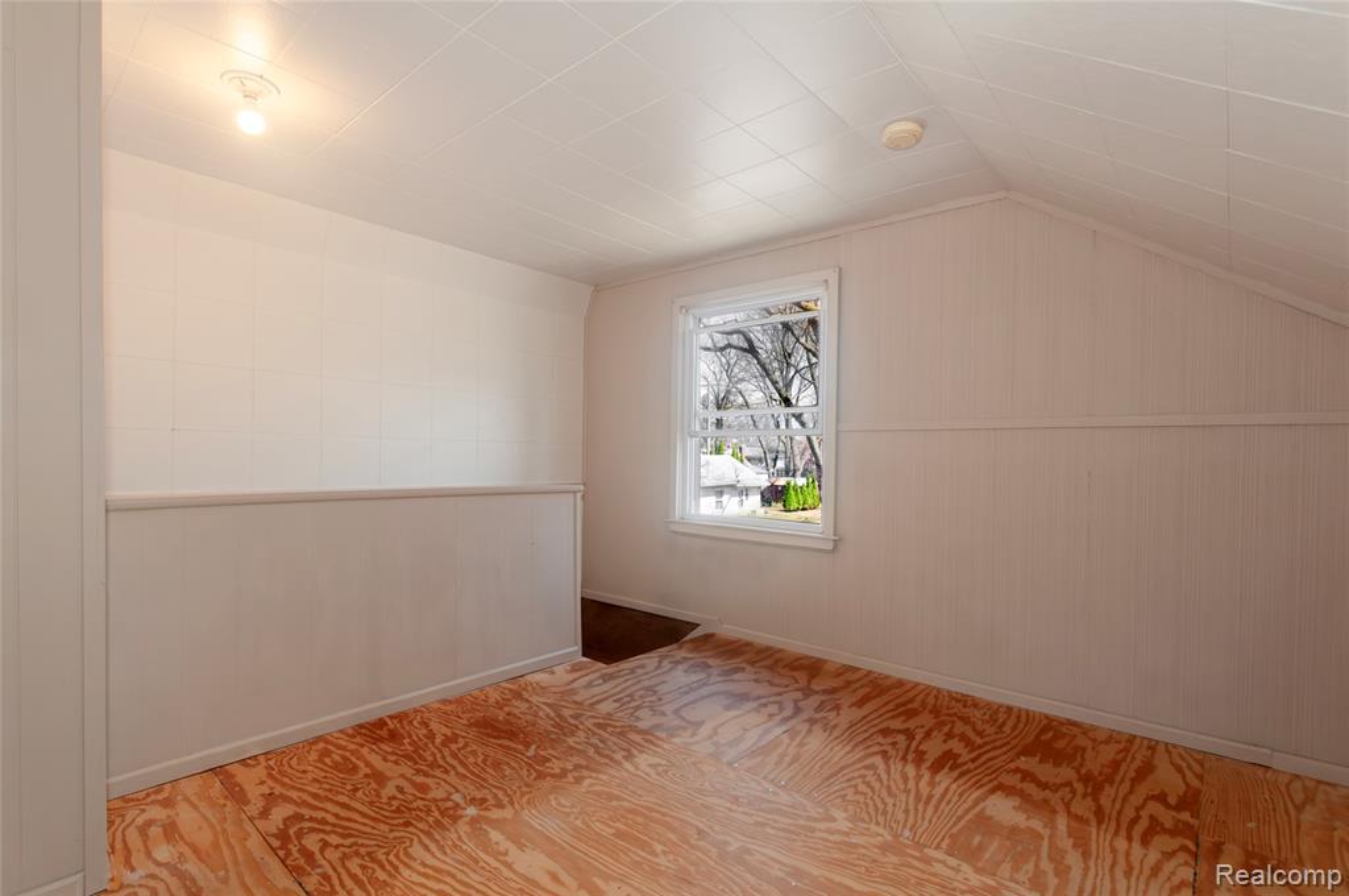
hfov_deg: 95.1
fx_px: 618
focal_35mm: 16
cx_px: 674
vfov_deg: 71.9
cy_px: 448
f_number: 4
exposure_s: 1/60
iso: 800
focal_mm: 11
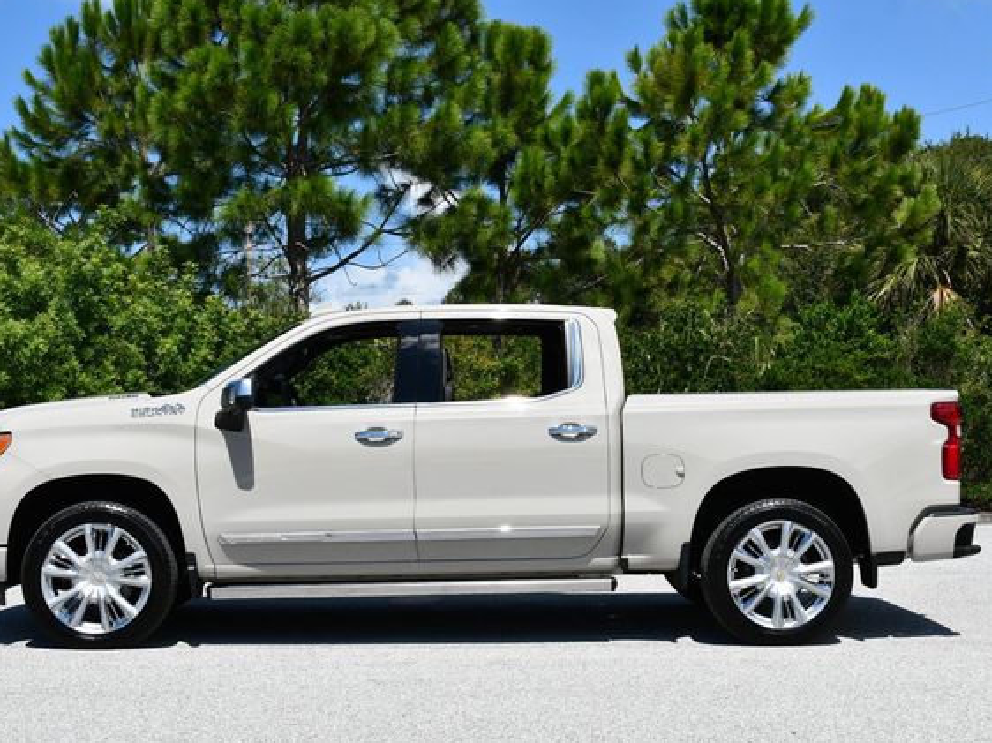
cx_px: 473
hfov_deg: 33.8
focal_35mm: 57
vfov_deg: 25.6
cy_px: 369
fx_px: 1633
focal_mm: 26
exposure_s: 1/320
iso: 100
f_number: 8
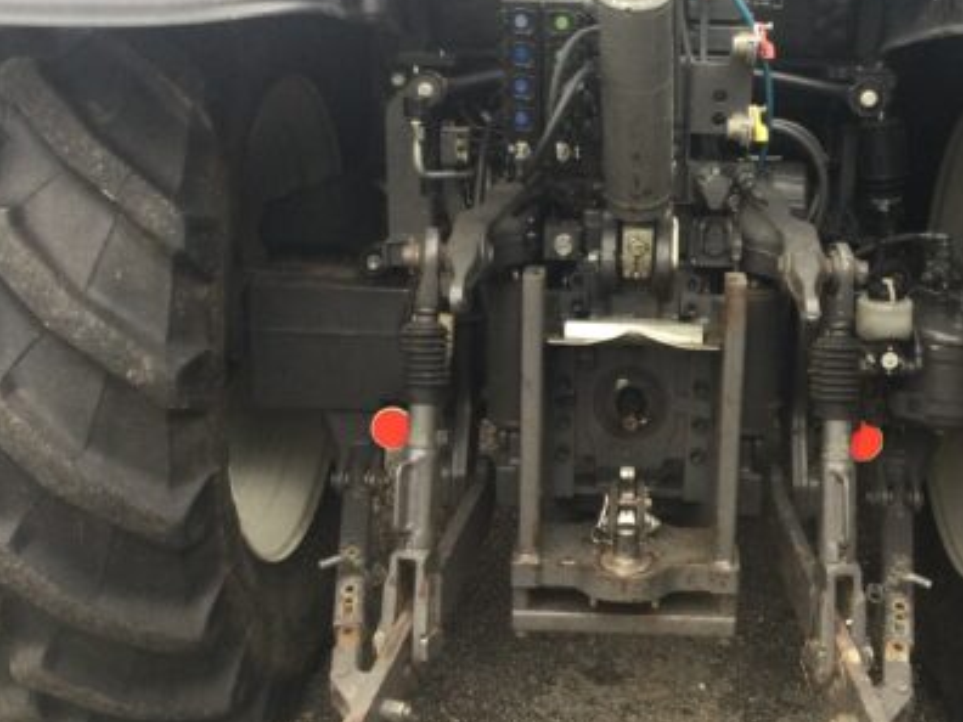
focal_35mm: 47
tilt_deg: -12.8
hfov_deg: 39.9
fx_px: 1308
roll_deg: -3.3
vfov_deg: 30.8
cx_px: 642
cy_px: 275
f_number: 2.4
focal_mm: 3.3
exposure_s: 1/33
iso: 40
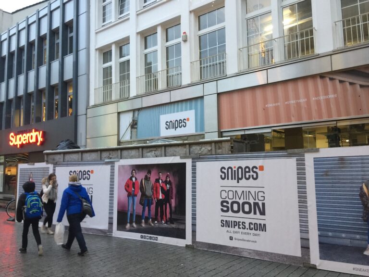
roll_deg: +0.1
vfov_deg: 48.2
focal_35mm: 29
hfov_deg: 61.7
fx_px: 309
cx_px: 184
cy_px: 138
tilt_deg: +4.8
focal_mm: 4.15
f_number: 2.2
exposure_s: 1/17
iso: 64
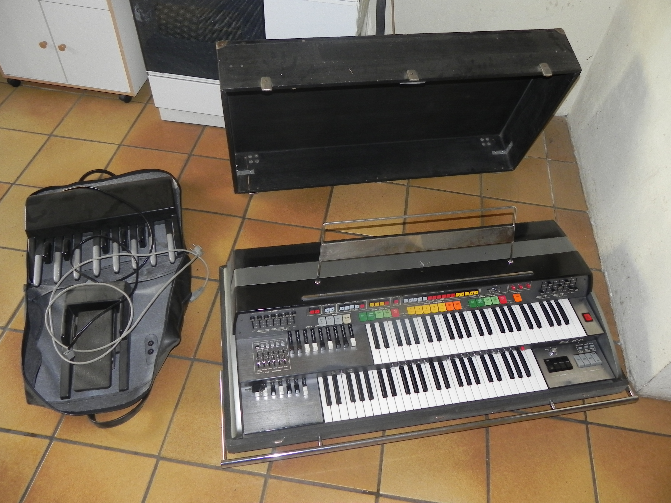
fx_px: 562
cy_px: 252
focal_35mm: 29
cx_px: 336
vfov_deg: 48.2
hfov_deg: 61.7
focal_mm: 5.2
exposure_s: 1/30
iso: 200
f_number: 2.8
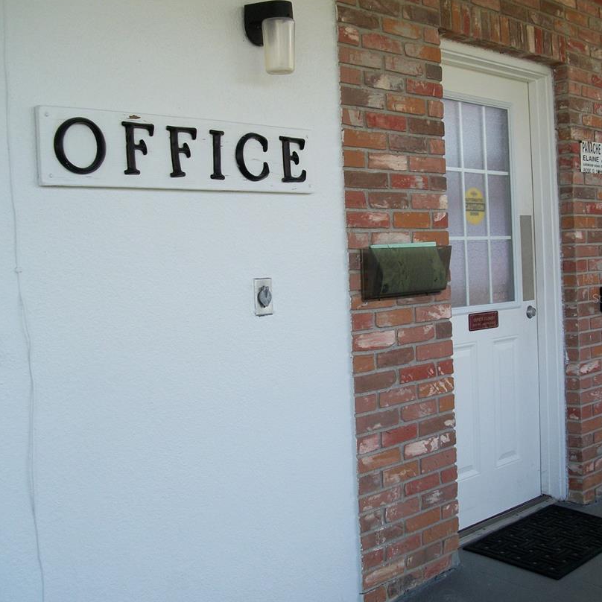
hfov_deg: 40.0
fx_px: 826
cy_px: 298
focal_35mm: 42
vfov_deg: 40.0
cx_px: 310
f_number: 2.9
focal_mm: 5.7
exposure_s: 1/400
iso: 80
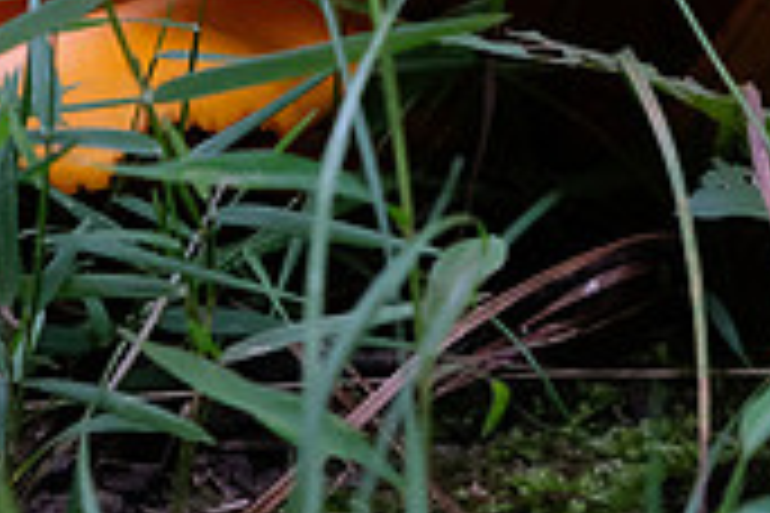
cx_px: 522
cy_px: -227
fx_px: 3700
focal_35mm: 173
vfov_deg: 7.8
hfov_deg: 11.9
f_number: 9
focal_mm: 34.3
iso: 3200
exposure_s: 1/85
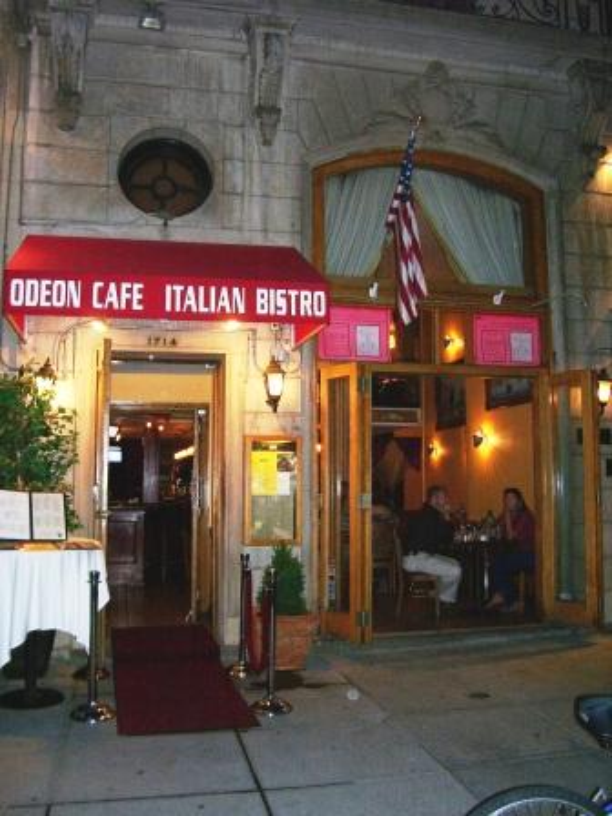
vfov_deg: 54.0
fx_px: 801
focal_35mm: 34
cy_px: 408
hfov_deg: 41.8
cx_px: 306
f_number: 2.7
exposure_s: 1/60
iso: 80
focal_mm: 5.6
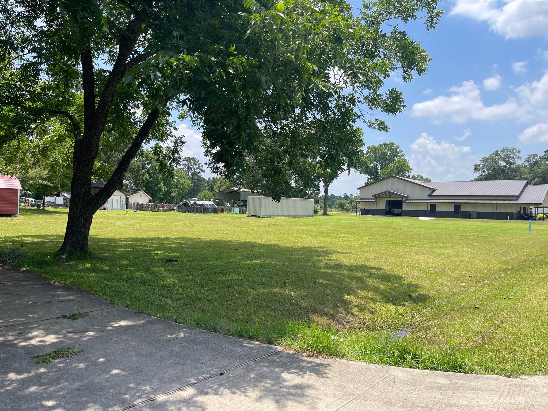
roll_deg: -2.2
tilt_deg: -1.1
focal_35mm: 25
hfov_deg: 69.4
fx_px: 396
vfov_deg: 54.9
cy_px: 206
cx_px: 274
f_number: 1.6
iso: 32
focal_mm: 5.1
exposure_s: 1/2165
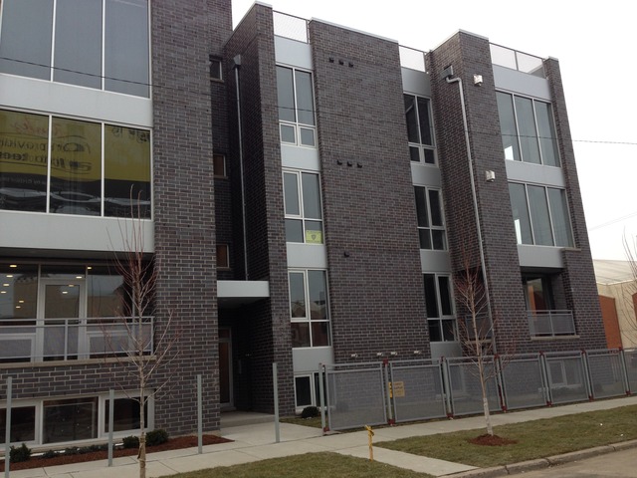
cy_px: 239
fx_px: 607
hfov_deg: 55.4
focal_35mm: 33
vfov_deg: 42.9
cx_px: 318
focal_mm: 4.12
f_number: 2.4
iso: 50
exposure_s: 1/148
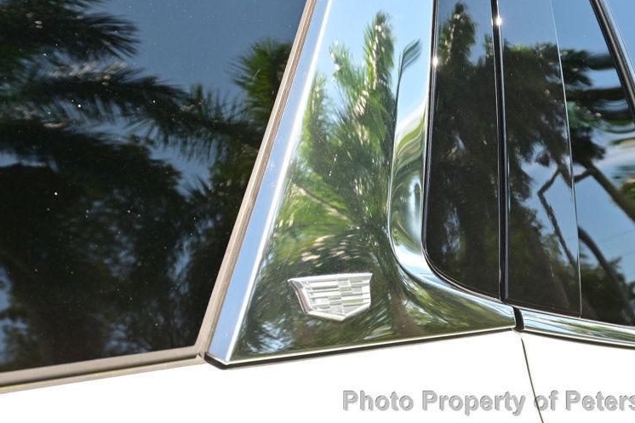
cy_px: 137
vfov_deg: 22.6
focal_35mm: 60
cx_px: 413
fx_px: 1052
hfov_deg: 33.3
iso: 100
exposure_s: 1/160
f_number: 6.3
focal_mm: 29
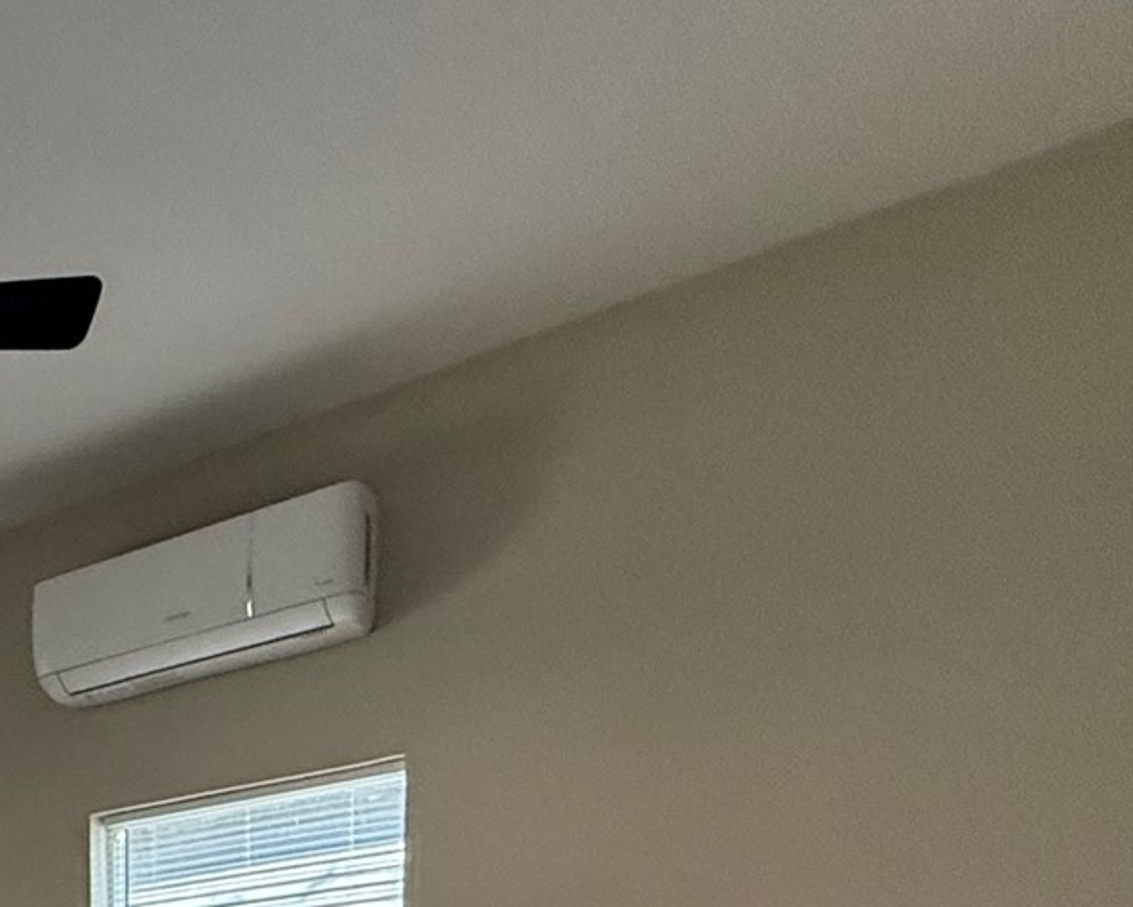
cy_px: 1293
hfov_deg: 31.2
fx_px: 1476
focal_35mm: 44
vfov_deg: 26.6
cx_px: -386
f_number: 2.2
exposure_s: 1/104
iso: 250
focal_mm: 2.22
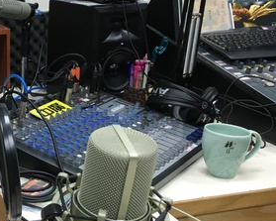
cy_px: 115
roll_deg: +3.0
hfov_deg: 24.6
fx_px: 580
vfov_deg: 21.5
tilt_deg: -17.7
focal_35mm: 71
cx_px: -41
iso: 32
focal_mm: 4.15
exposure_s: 1/30
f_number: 2.2
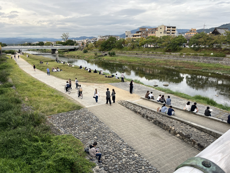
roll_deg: +1.1
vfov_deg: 53.1
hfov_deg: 67.3
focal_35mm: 26
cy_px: 86
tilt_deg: -14.4
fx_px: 173
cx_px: 115
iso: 40
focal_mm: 5.1
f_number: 1.6
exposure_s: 1/205
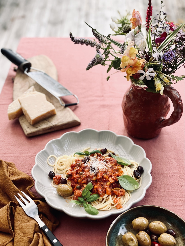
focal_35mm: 52
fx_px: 371
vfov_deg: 36.8
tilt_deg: -41.0
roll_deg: +3.5
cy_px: 123
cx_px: 92
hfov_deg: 28.0
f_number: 2
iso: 32
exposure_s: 1/340
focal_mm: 6
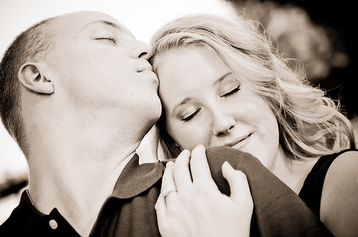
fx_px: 864
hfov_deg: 23.4
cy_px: 118
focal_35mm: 87
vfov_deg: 15.7
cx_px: 179
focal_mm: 58
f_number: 2.8
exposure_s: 1/320
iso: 200
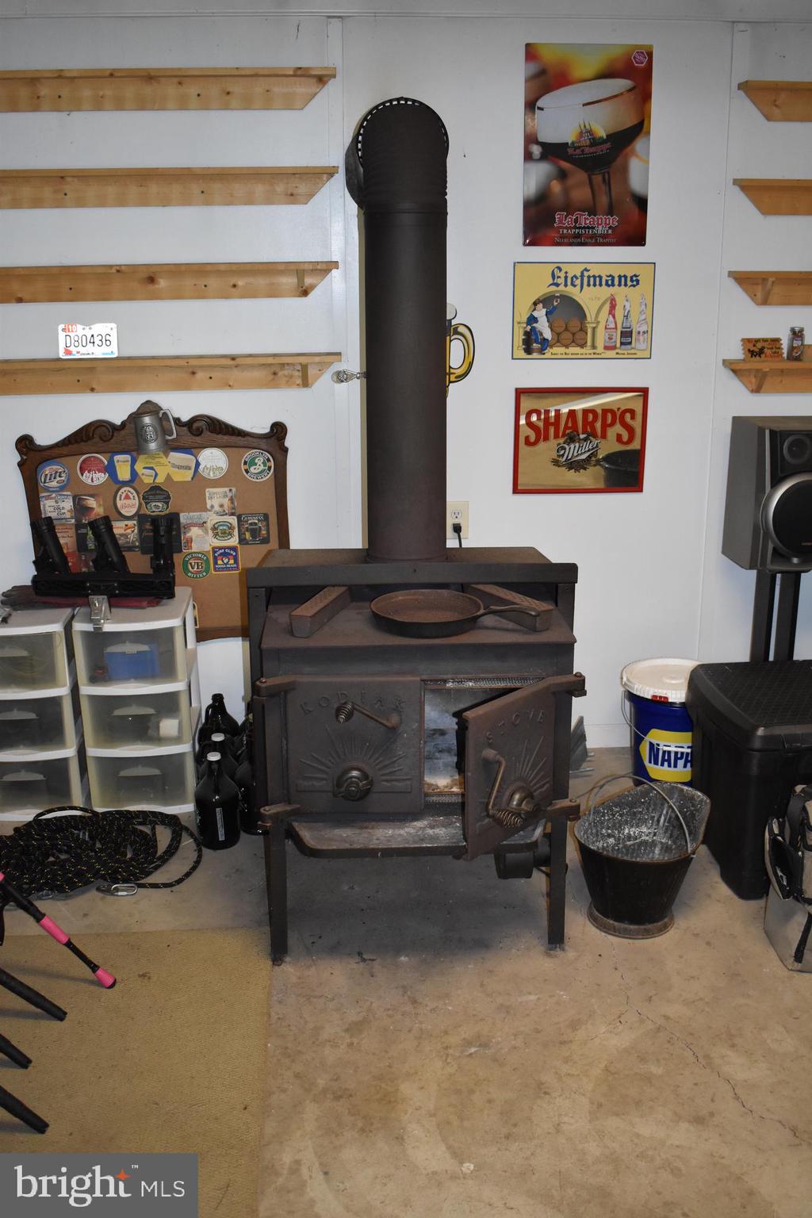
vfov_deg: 53.1
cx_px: 406
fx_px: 1218
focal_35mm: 36
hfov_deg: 36.9
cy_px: 609
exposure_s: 1/60
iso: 1600
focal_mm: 24
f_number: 3.8
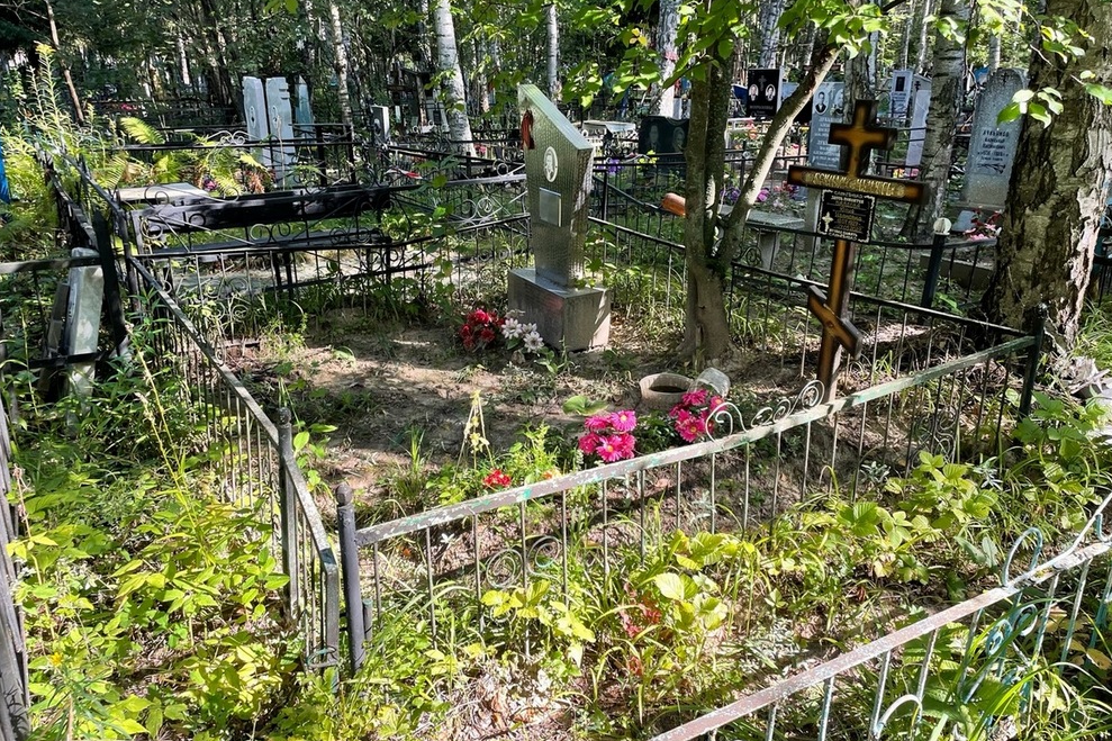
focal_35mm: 28
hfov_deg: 65.5
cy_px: 349
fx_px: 865
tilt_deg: -15.0
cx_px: 558
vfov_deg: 46.4
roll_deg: +0.6
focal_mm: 4.2
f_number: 1.6
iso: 32
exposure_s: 1/224
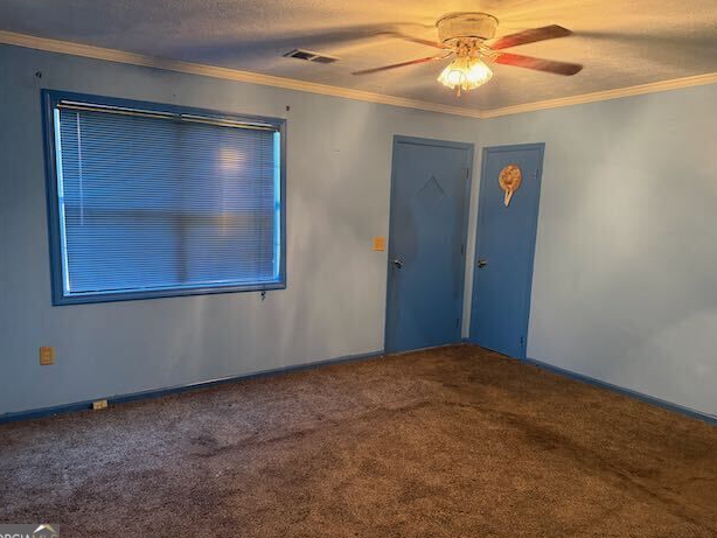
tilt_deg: -8.3
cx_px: 349
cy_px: 272
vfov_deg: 54.9
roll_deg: -1.6
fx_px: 518
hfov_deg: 69.4
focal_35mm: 25
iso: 800
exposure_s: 1/60
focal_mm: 6.76
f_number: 1.78
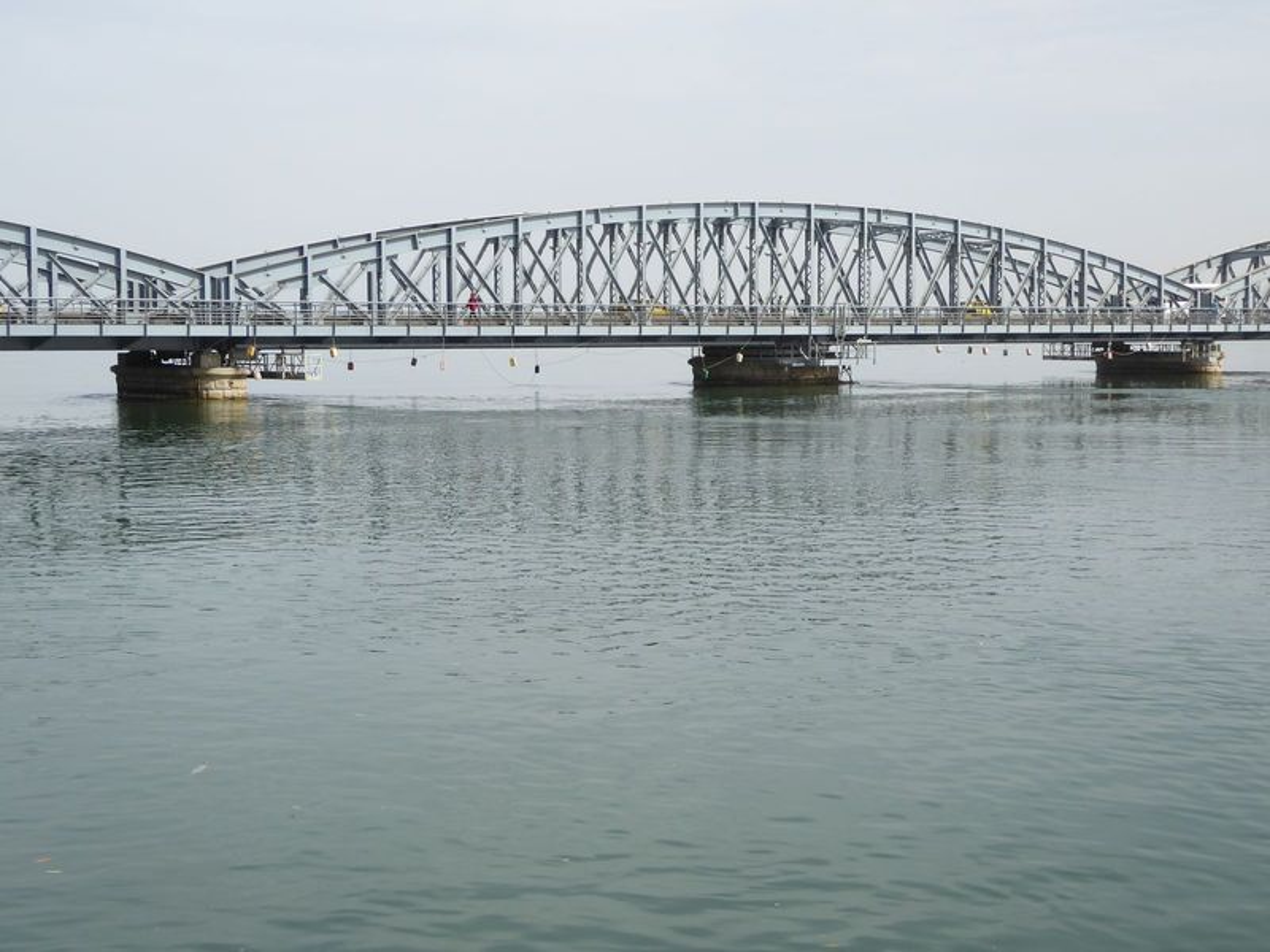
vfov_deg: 25.7
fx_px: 2091
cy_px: 476
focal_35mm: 57
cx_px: 635
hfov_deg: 33.8
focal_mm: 9.6
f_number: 4.1
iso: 80
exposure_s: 1/640
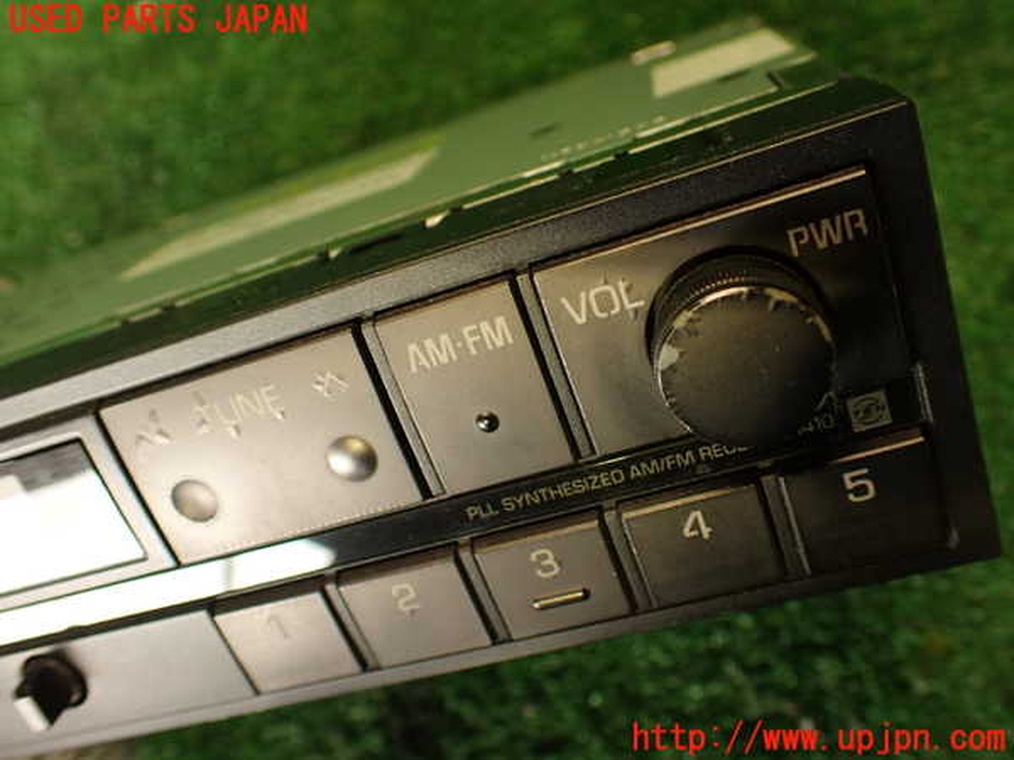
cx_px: 507
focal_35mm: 32
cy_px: 380
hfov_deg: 56.8
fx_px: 937
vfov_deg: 44.2
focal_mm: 5.79
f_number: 2.4
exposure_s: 1/50
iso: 200
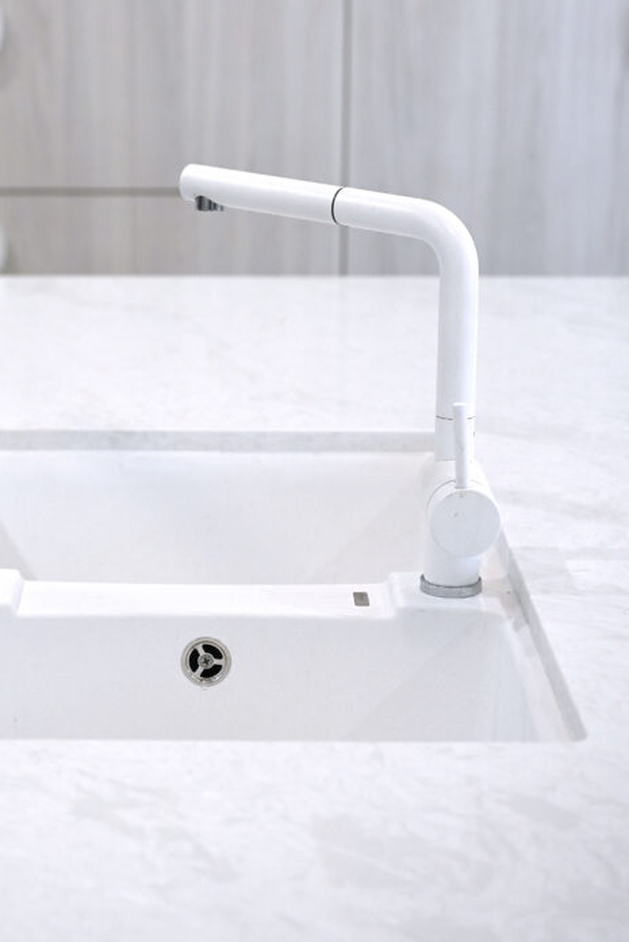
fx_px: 2462
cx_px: 182
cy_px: 368
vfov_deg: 21.6
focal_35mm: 94
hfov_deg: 14.5
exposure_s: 1/250
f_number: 4.5
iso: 1600
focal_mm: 64
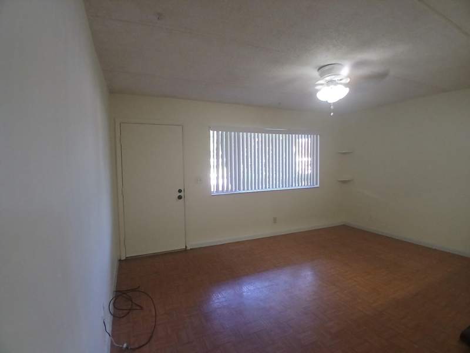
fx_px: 231
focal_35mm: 17
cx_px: 235
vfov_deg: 74.7
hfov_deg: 91.0
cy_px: 176
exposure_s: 1/30
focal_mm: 1.4
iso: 250
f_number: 2.2
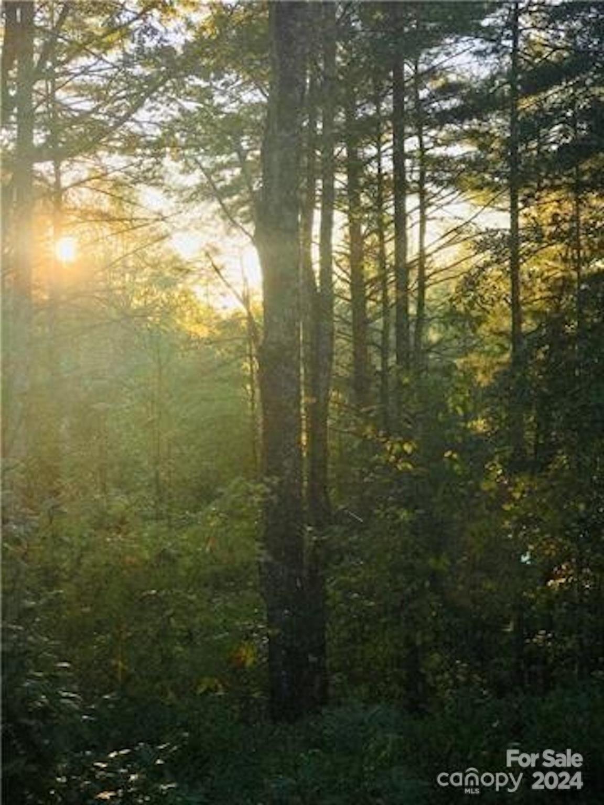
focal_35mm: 57
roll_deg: +0.7
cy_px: 402
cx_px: 302
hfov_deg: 25.7
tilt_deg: +0.0
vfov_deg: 33.8
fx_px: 1326
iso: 20
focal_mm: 6.6
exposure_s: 1/377
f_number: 2.8
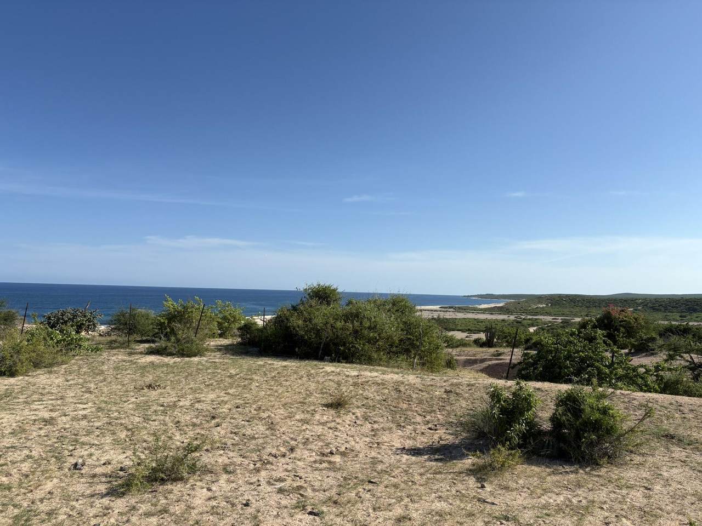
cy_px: 263
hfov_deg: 67.3
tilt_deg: +2.3
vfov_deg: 53.1
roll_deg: -1.7
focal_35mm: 26
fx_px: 527
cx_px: 351
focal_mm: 5.96
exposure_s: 1/5814
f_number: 1.6
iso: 50
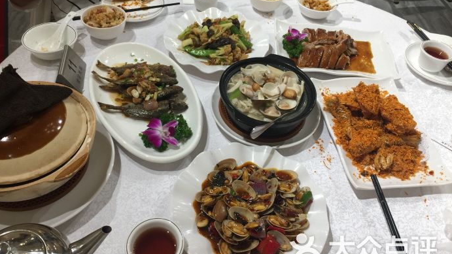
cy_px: 111
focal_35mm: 32
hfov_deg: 61.0
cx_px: 225
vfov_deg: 36.6
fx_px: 384
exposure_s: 1/33
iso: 32
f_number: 2.2
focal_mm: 4.15
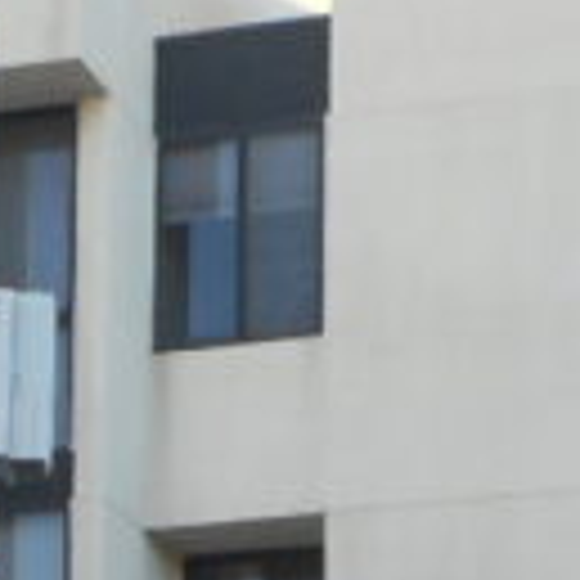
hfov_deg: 9.9
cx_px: 81
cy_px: 841
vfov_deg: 9.7
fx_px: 3336
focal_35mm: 176
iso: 80
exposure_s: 1/125
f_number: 3.7
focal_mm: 4.5
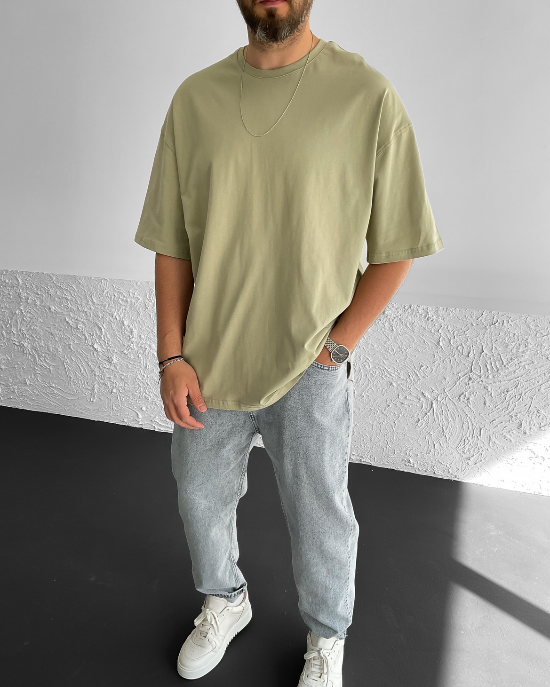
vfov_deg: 57.1
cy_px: 367
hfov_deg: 47.1
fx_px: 631
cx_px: 272
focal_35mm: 31
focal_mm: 3
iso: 16
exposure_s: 1/180
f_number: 1.8
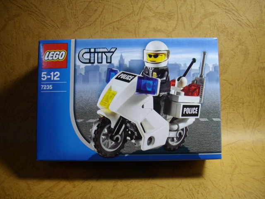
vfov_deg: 38.7
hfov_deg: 50.1
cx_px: 132
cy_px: 100
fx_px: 283
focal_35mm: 37
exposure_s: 1/50
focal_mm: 6.2
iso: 193
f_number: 2.8
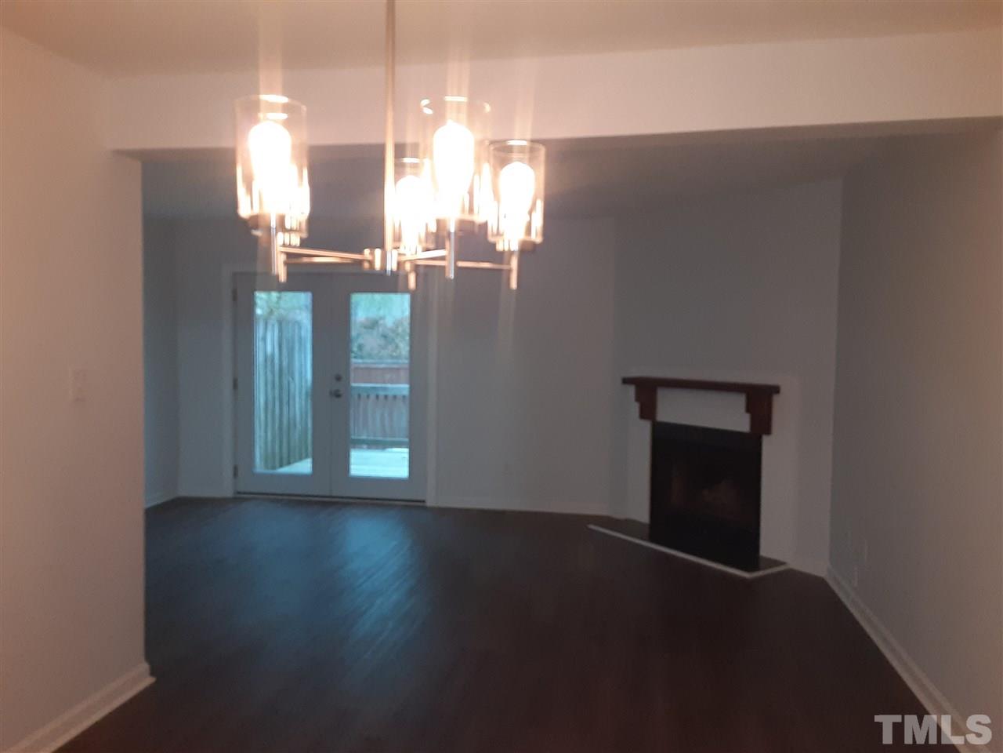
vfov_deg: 51.4
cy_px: 376
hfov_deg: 65.3
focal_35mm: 27
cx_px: 502
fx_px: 782
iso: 250
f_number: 1.9
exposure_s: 1/40
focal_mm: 2.91
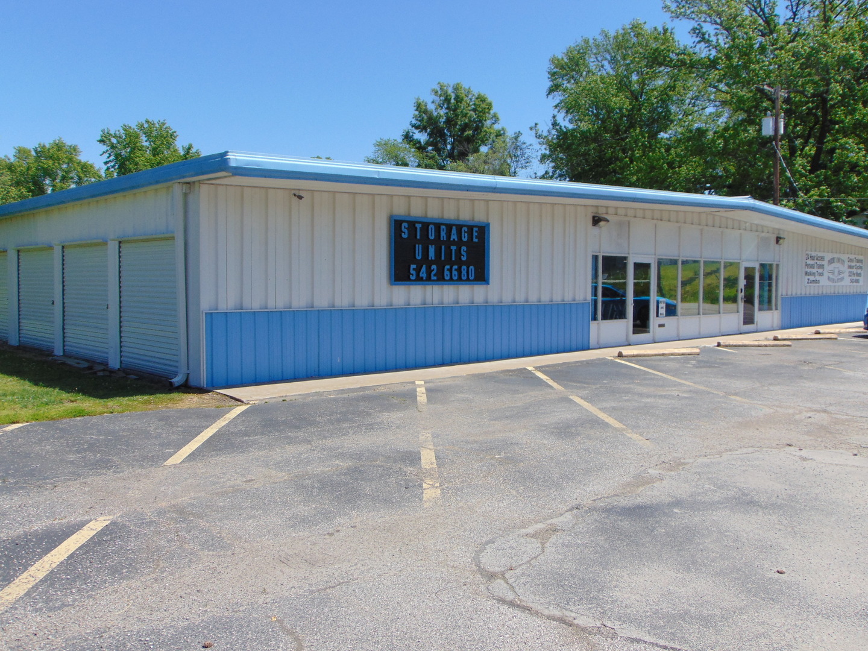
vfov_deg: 46.8
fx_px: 752
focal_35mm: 30
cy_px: 326
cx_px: 434
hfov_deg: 60.0
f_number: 8
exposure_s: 1/250
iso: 80
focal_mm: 5.4
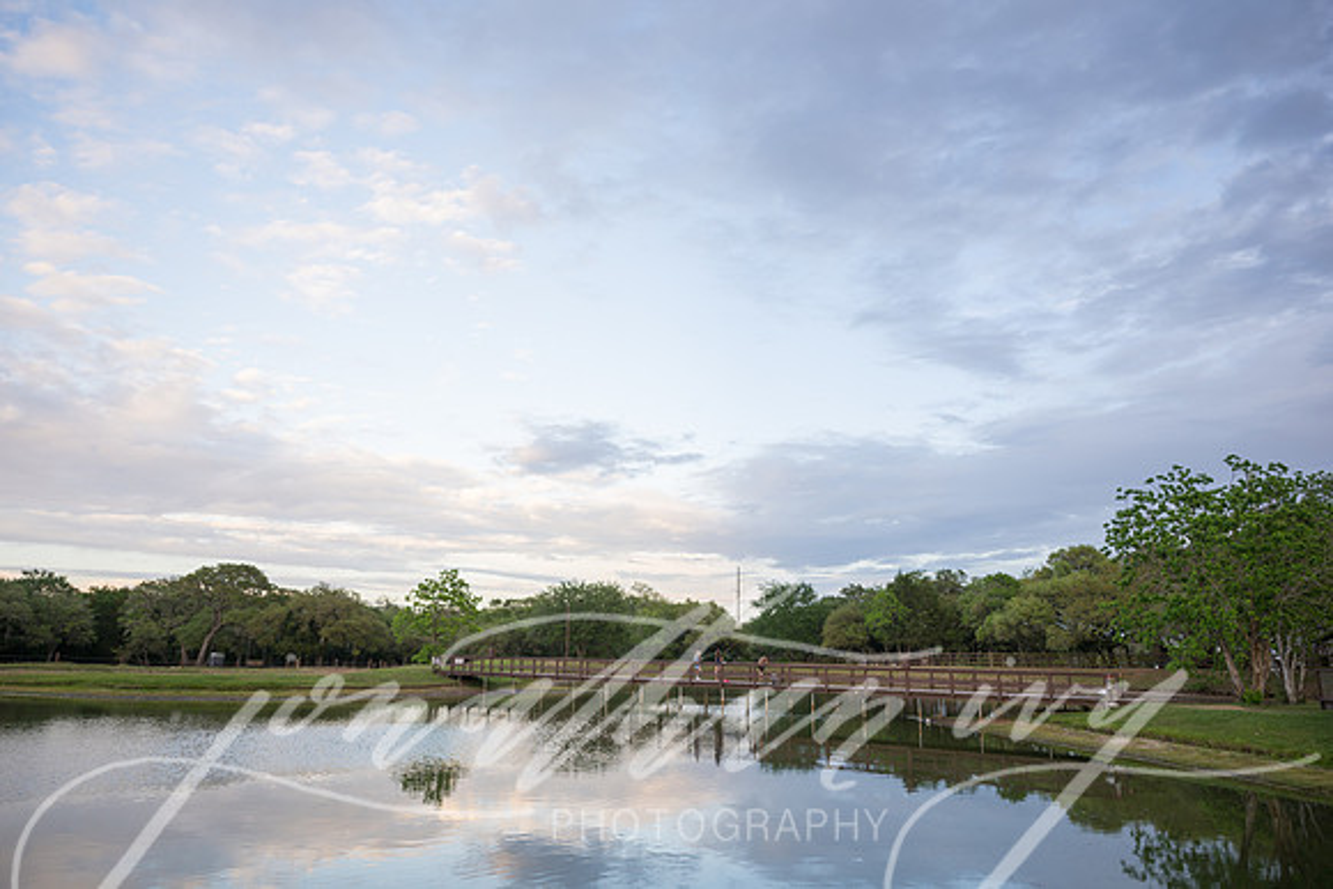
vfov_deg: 53.2
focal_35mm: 24
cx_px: 666
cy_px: 444
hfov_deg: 73.7
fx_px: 889
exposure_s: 1/250
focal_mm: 24
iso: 100
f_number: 2.8
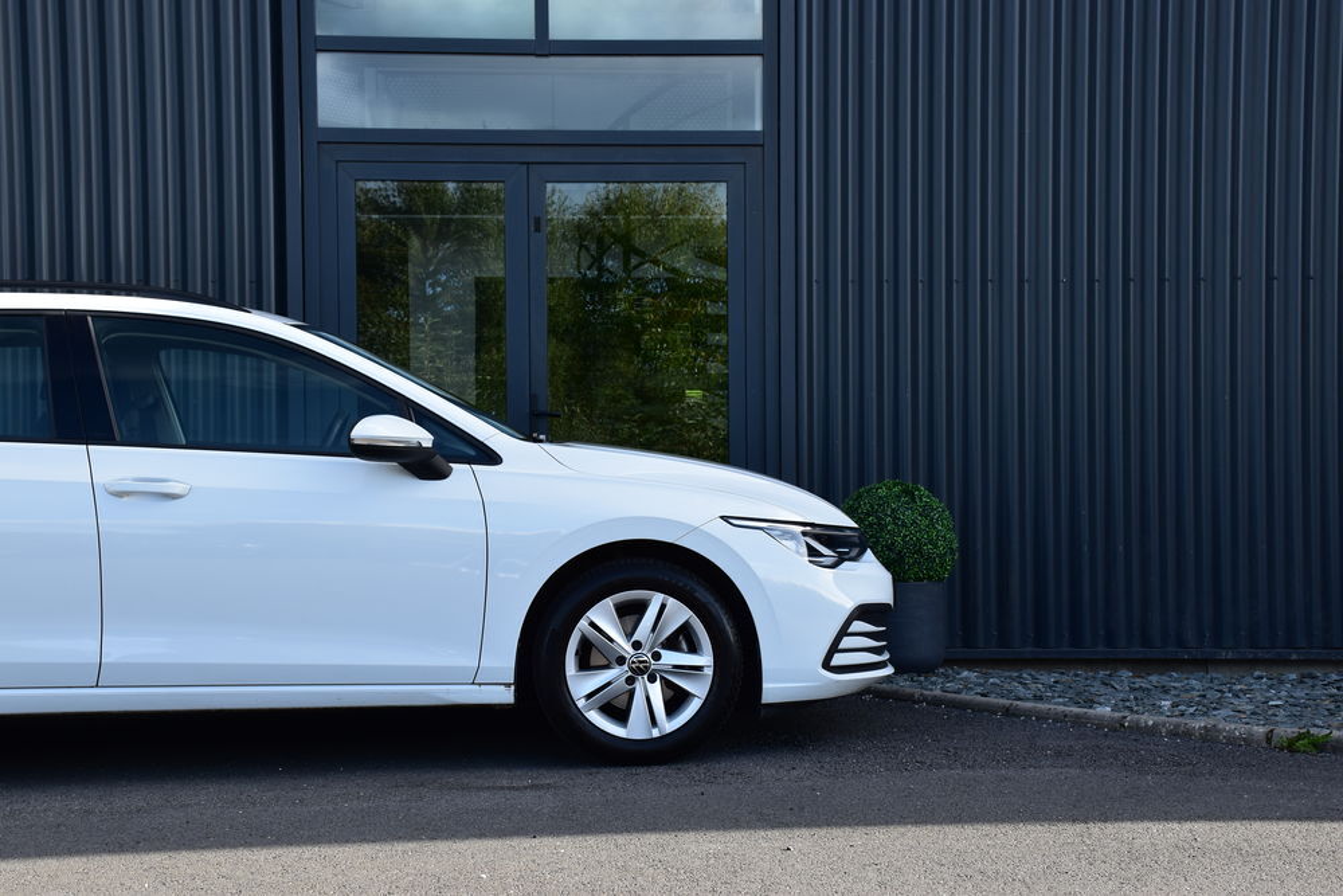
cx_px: 672
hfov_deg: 33.4
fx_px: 2239
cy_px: 448
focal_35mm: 60
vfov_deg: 22.6
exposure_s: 1/200
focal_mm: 40
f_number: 10
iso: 400
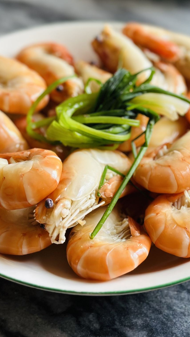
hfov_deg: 17.2
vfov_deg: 30.1
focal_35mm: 70
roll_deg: -2.1
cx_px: 103
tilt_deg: -42.5
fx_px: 627
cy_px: 169
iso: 100
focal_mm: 6.86
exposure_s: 1/121
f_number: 1.78
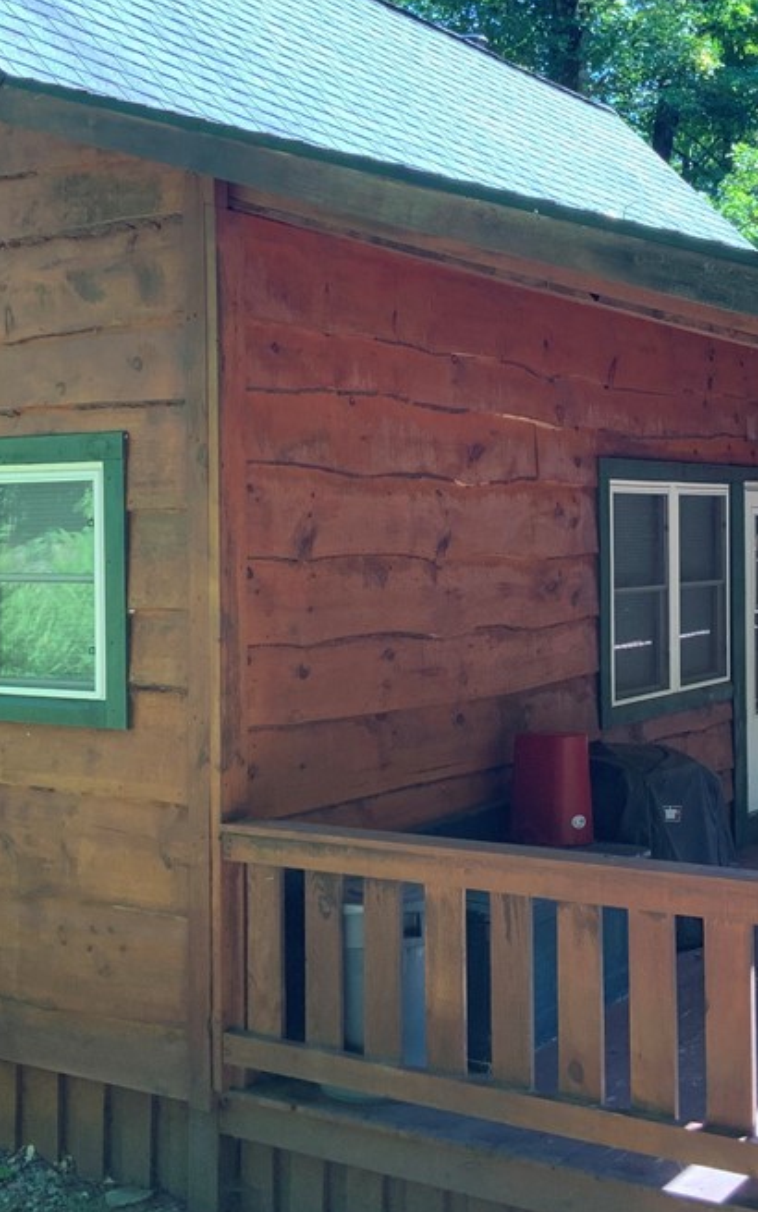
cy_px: 517
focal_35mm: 48
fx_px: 1587
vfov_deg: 41.7
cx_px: 555
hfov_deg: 26.6
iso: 32
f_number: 1.8
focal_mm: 3
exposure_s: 1/122
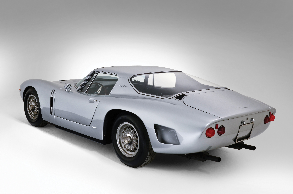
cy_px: 97
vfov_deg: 29.7
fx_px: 365
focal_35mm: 45
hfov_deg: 43.7
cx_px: 146
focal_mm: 30
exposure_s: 1/100
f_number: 13
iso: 100
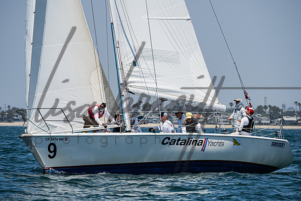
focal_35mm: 323
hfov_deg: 6.4
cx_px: 159
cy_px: 98
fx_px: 2699
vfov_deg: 4.3
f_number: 8
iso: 400
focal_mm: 260
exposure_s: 1/2000
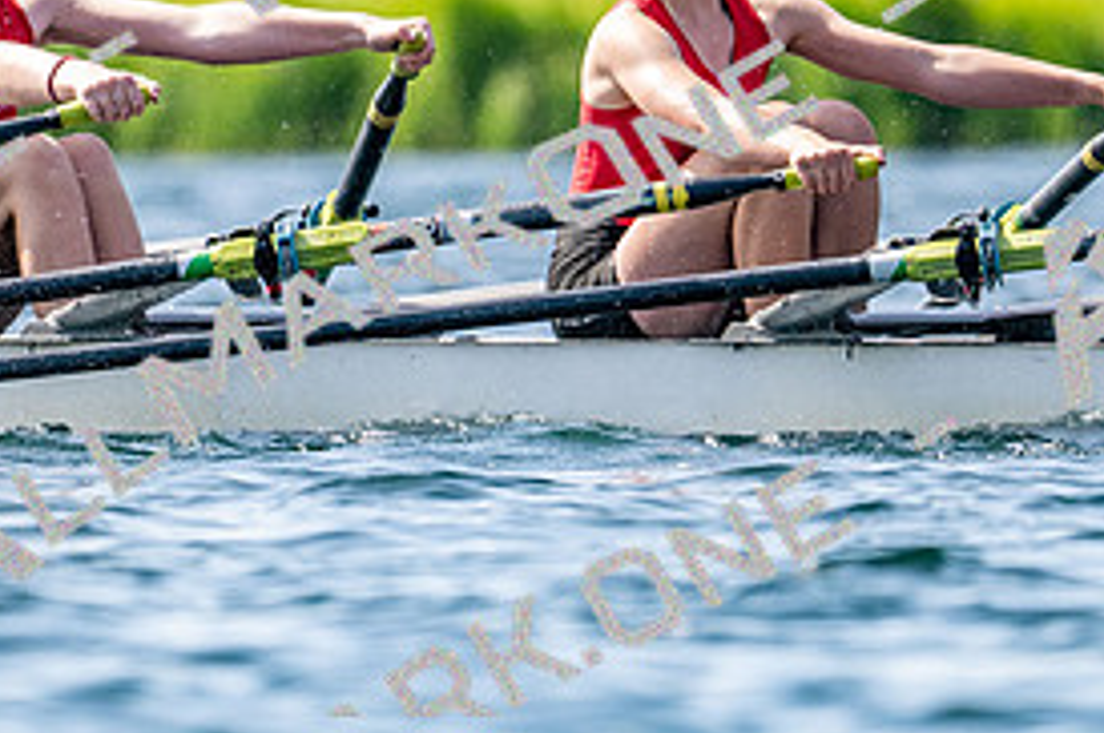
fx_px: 38961
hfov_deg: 1.6
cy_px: 28
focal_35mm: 1272
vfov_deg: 1.1
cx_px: 697
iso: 280
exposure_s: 1/2500
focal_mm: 400
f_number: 4.5
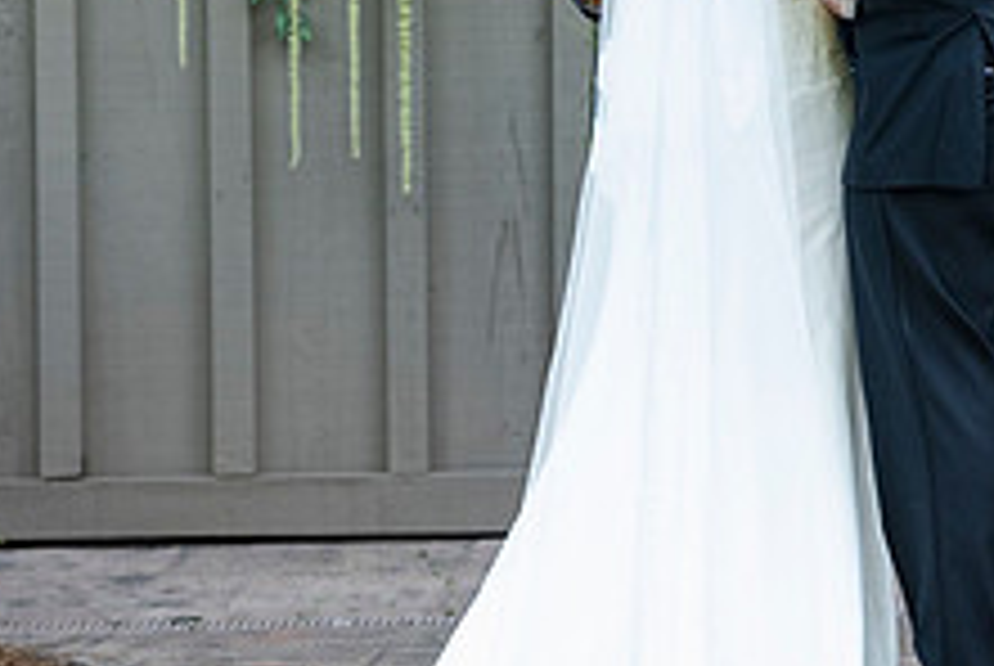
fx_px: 8405
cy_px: -133
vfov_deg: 4.5
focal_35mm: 304
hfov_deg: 6.7
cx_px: 945
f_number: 3.5
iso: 800
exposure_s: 1/250
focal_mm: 116
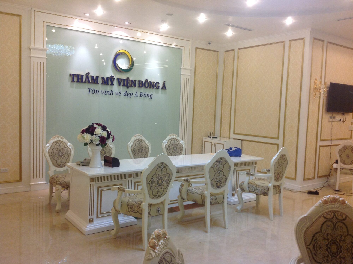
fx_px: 356
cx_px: 176
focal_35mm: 35
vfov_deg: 40.6
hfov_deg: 52.7
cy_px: 132
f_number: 2.4
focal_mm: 4.28
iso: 80
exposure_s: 1/24
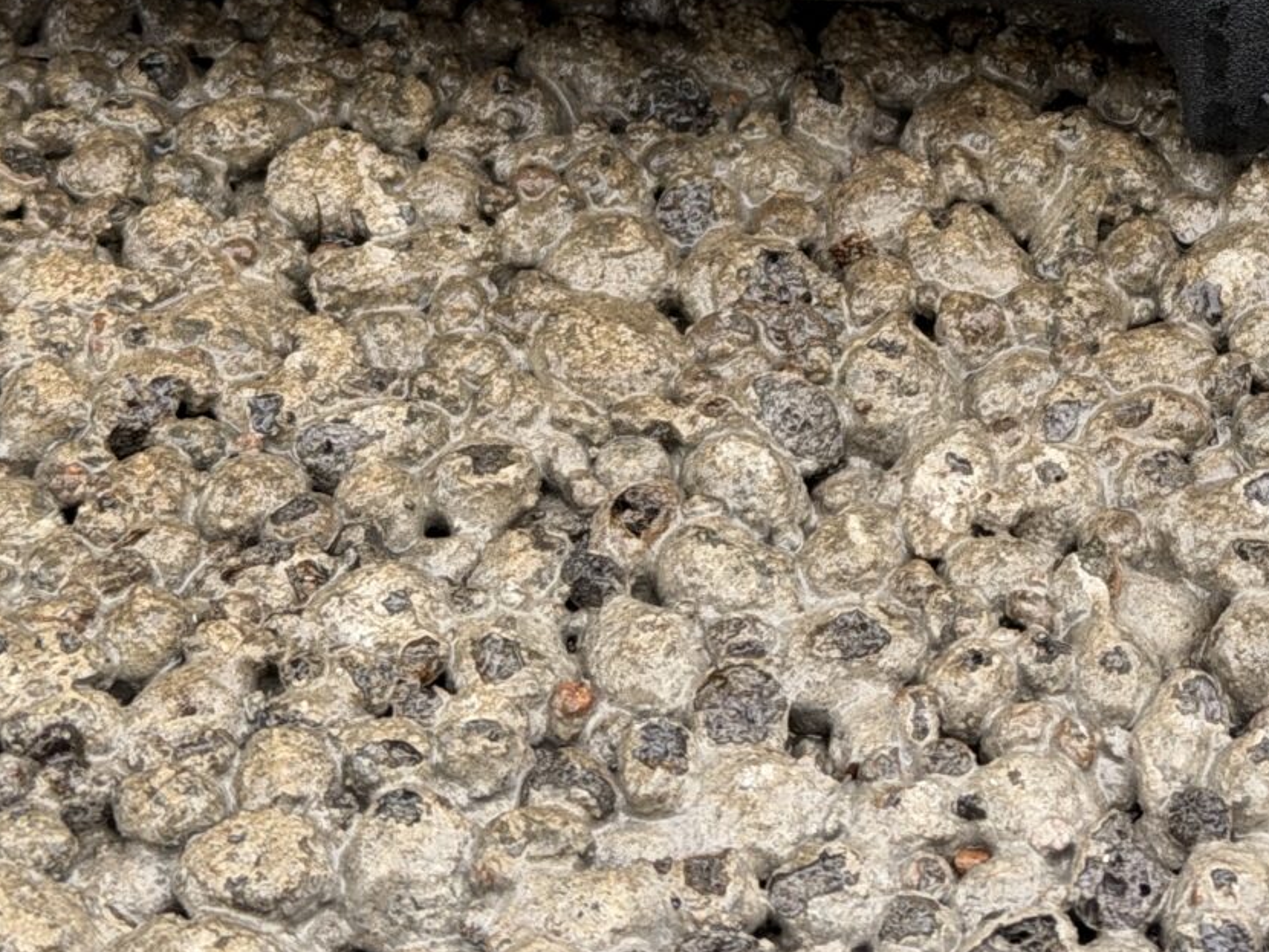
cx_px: 1390
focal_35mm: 148
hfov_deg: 13.1
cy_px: 52
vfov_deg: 10.0
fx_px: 5427
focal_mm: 6.76
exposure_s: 1/110
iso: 100
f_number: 1.78
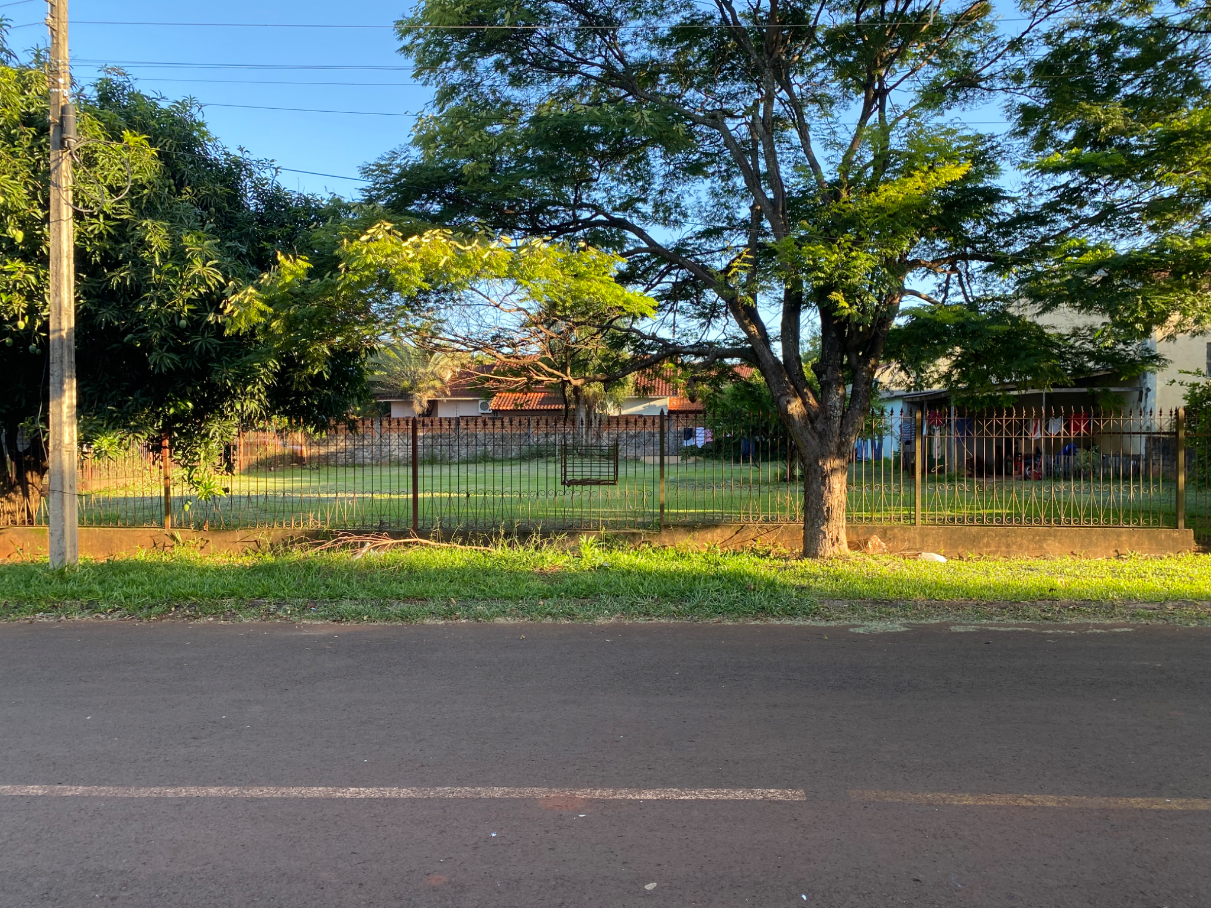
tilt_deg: -3.0
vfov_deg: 53.1
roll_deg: +0.2
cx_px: 606
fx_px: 910
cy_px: 454
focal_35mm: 26
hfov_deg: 67.3
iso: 32
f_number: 1.8
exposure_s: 1/181
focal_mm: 4.25
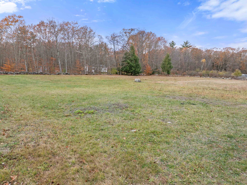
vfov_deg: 56.8
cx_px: 124
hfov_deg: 71.6
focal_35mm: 24
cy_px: 92
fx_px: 171
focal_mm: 12.29
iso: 170
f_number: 2.8
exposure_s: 1/1250
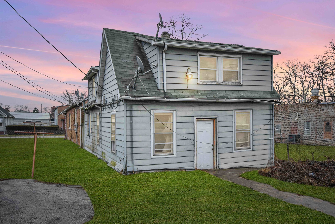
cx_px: 168
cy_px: 112
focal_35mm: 30
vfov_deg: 43.6
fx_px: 279
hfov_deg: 61.9
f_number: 5
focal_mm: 20
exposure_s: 1/100
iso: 400
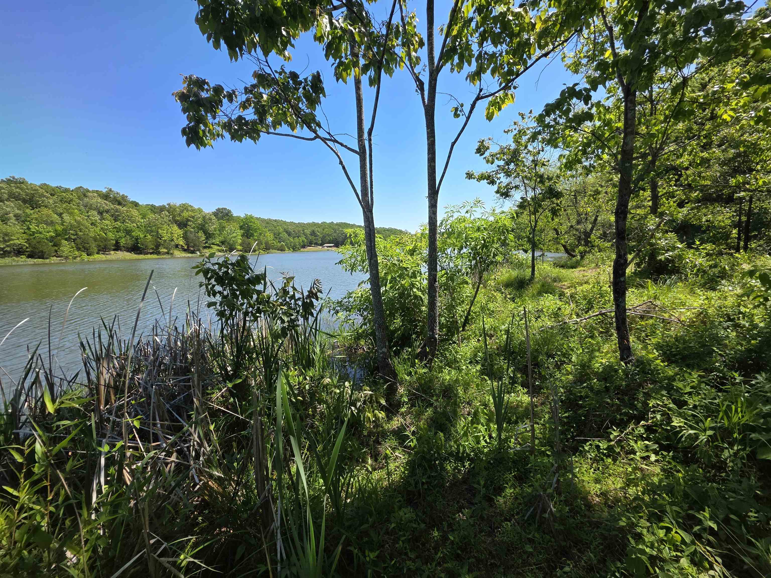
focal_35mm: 13
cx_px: 386
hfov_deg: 106.2
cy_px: 289
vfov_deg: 89.9
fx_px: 290
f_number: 1.9
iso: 40
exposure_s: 1/1024
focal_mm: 2.2
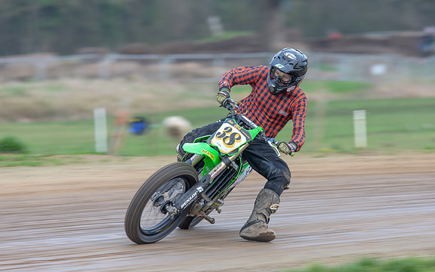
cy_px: 141
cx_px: 222
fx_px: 4410
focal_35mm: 372
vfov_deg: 3.5
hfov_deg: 5.6
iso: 400
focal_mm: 200
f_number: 4
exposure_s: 1/160
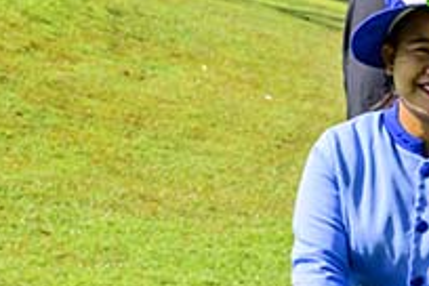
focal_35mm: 174
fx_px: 2073
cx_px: 999
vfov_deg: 7.9
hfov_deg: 10.4
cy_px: 32
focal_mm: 37
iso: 250
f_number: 5
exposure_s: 1/1600
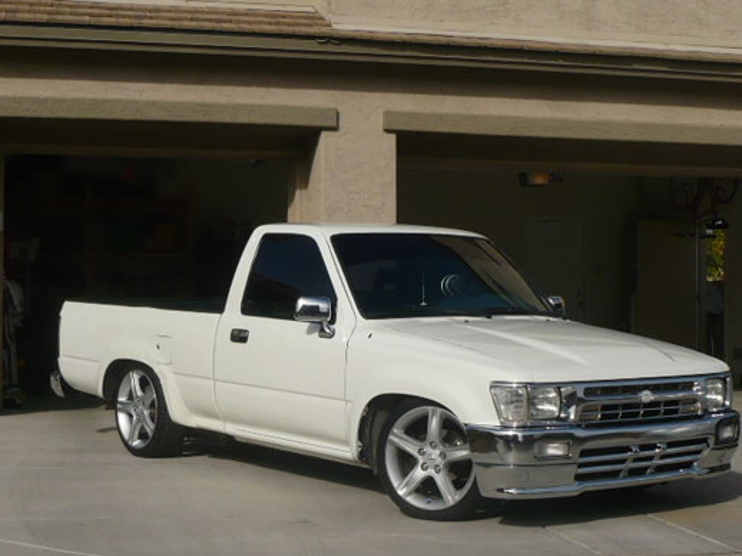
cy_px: 307
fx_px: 1457
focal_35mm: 68
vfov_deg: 21.6
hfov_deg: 28.6
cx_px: 370
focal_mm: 6
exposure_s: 1/500
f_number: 8
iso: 100
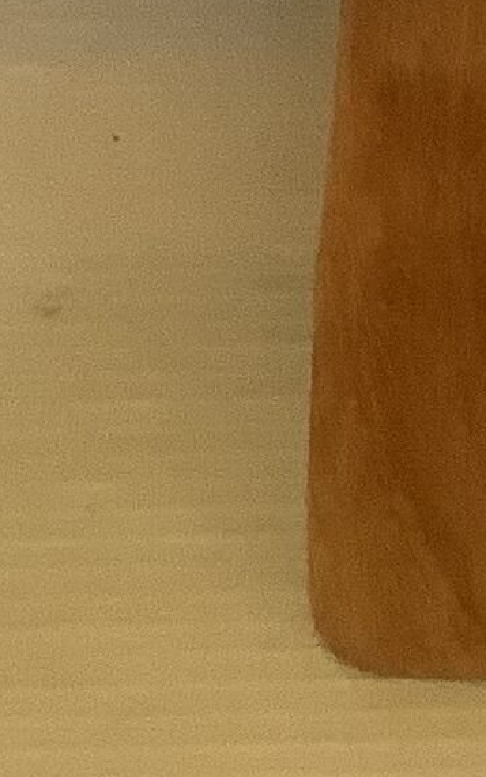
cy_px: -637
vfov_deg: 10.5
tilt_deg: -36.1
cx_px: 531
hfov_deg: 6.9
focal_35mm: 188
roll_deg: -0.1
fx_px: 3983
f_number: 2.4
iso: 160
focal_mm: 3.3
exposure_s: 1/50
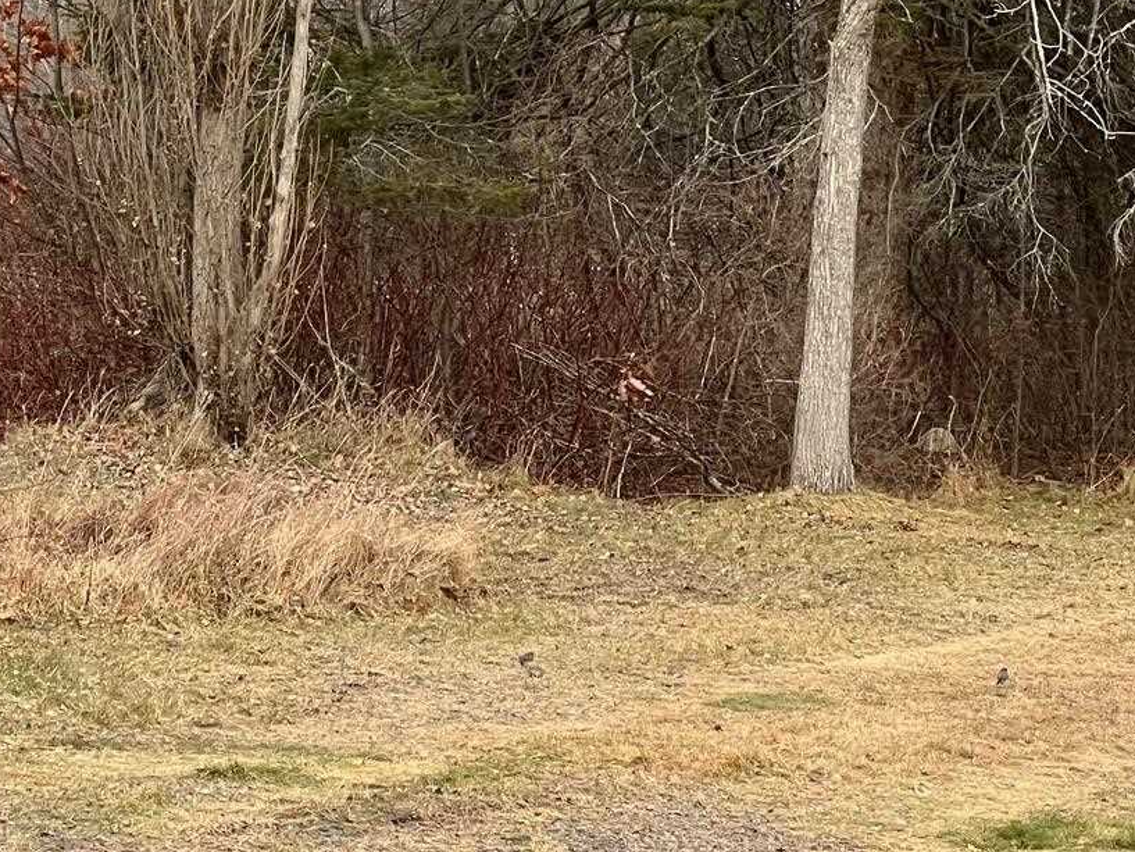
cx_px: 320
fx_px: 6231
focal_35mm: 190
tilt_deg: +1.9
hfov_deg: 10.4
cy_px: -8
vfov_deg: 7.8
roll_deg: -2.3
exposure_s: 1/122
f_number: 2.8
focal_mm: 9
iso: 80
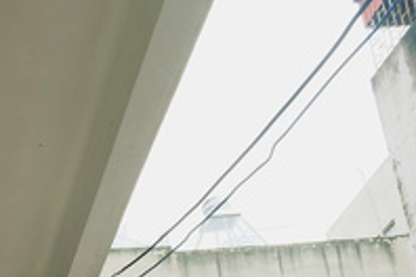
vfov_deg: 16.0
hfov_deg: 22.1
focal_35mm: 80
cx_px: -160
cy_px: 376
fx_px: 924
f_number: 5
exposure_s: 1/150
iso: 400
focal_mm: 16
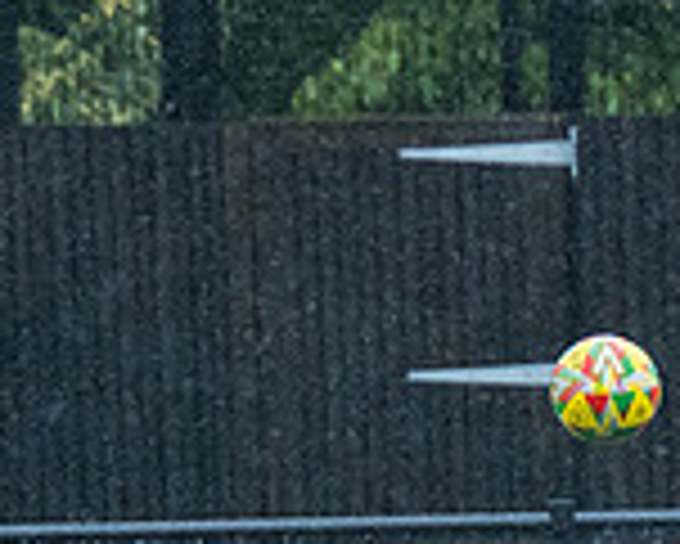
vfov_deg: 1.2
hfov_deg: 1.6
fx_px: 25032
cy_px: 1140
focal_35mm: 1243
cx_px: 715
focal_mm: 165
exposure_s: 1/2500
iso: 1000
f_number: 4
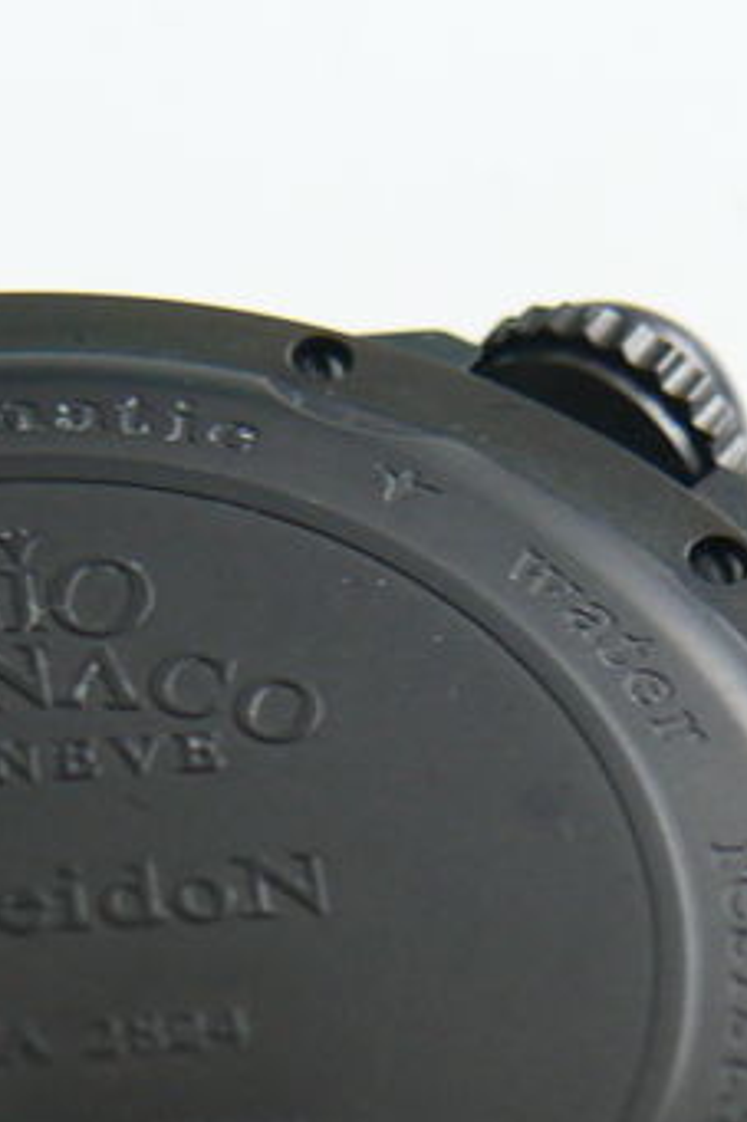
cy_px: 997
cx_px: 461
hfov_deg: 11.8
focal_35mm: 116
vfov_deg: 17.4
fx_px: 3614
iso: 125
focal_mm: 8.1
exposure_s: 1/30
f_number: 2.8
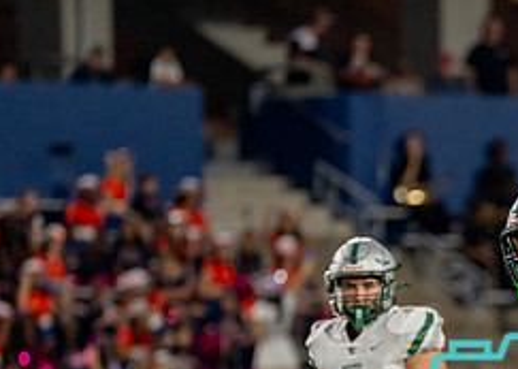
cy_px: 402
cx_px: 560
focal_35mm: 610
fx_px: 8964
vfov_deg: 2.4
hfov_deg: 3.3
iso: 2000
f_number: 2.8
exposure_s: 1/1600
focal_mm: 200
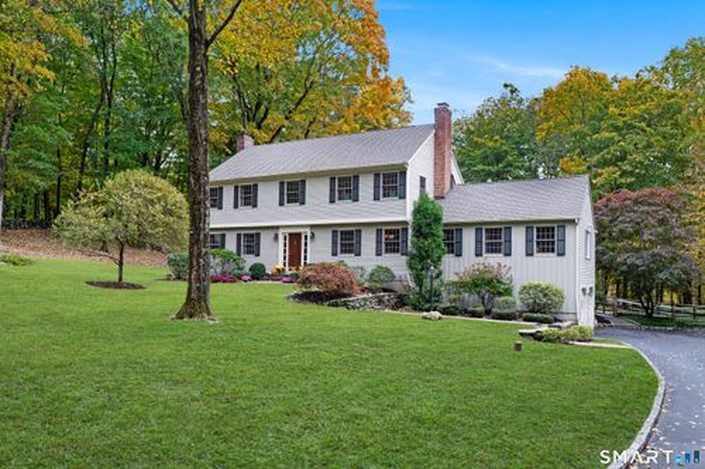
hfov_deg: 65.5
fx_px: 548
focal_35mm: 28
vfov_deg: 46.4
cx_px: 352
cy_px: 234
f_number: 8
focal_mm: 28
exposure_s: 1/80
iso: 400
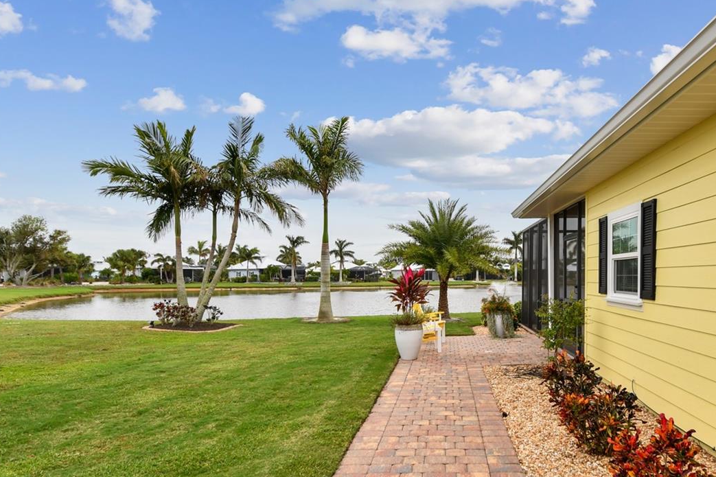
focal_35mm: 23
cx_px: 452
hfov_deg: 74.7
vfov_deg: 54.7
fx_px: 457
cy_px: 283
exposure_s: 1/125
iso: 100
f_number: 7.1
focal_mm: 10
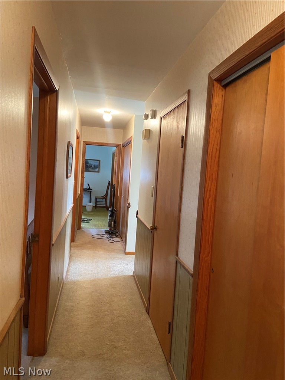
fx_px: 285
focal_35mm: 26
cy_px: 190
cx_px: 142
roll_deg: -3.4
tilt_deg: -2.2
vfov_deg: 67.3
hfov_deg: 53.1
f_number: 1.8
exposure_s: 1/60
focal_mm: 4.25
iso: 500
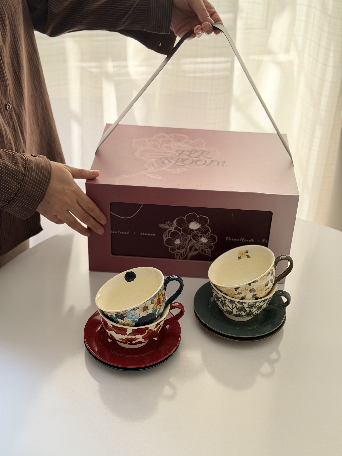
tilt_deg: -33.3
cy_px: 228
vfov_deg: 39.7
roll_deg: -2.6
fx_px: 632
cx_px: 171
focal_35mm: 48
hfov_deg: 30.3
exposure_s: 1/60
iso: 250
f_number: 1.78
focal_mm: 6.76
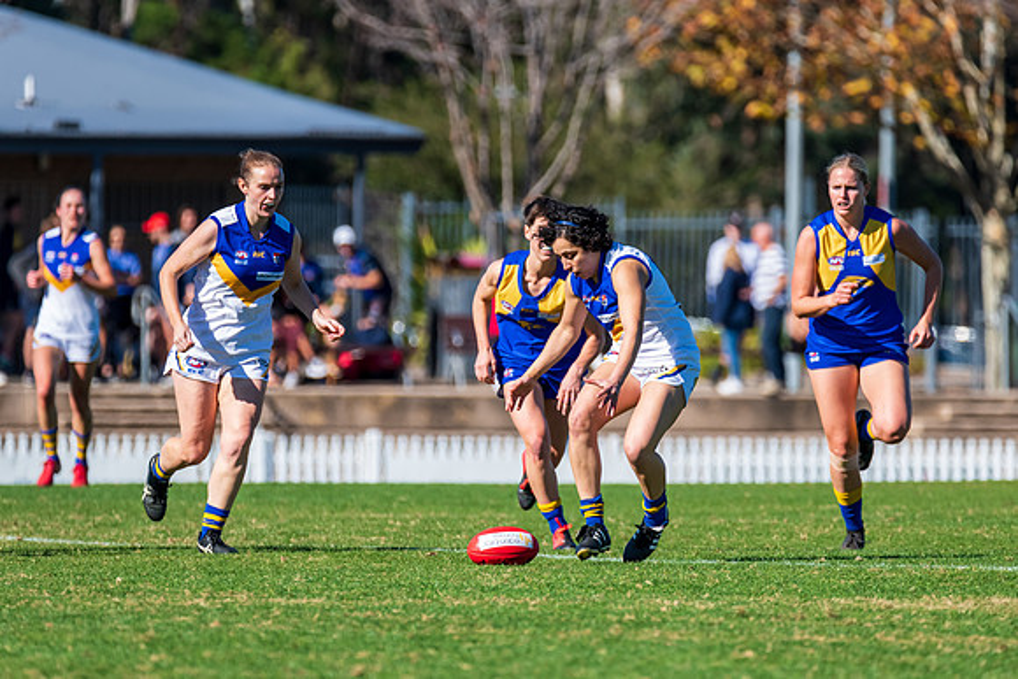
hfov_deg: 4.0
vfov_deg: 2.7
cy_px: 314
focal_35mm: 514
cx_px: 512
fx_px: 14550
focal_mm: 450
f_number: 8
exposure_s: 1/2000
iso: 800
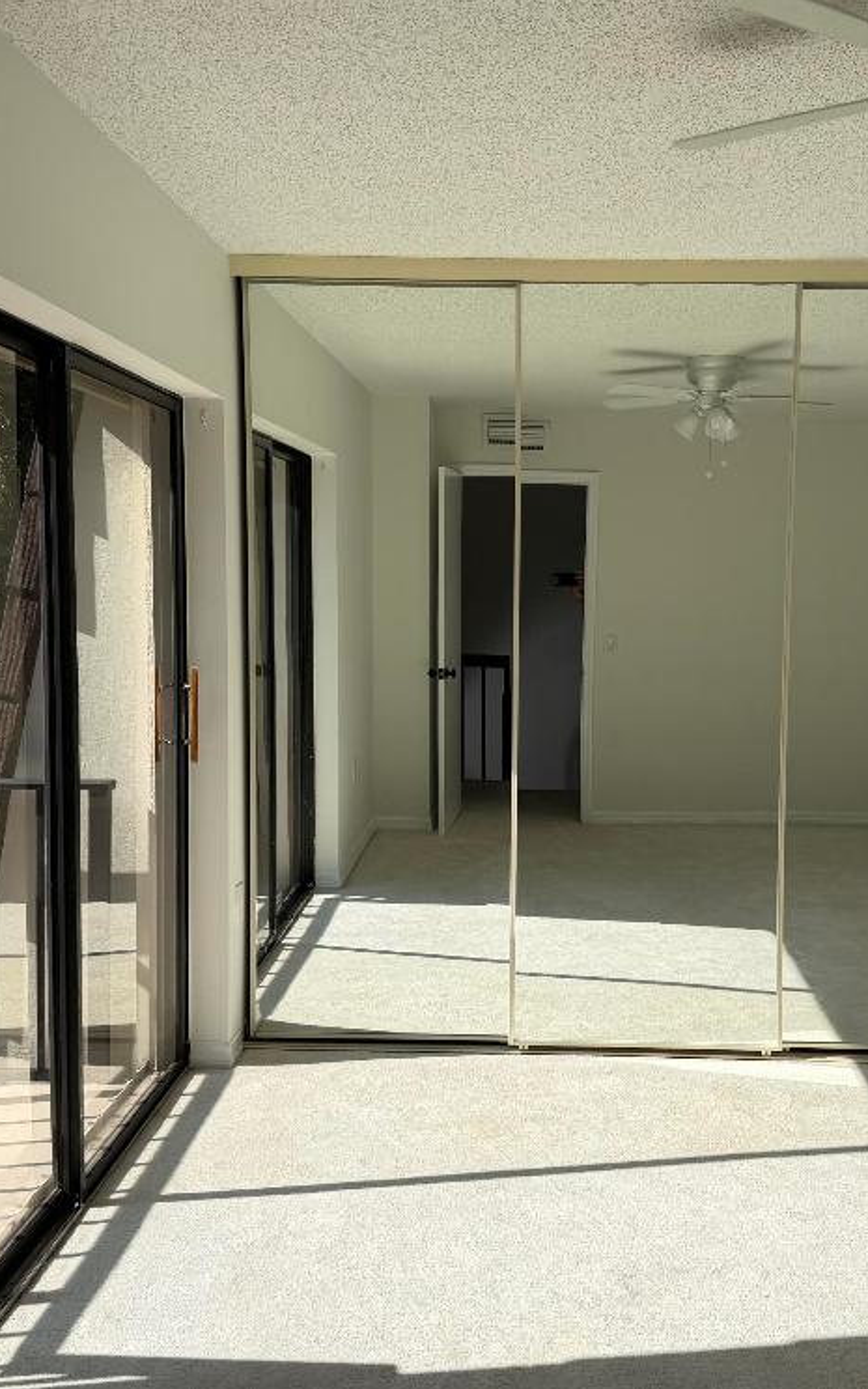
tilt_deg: -4.7
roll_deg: -1.0
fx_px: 1325
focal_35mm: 35
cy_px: 685
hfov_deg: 36.1
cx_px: 528
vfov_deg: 55.3
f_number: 1.78
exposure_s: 1/514
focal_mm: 6.76
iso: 80
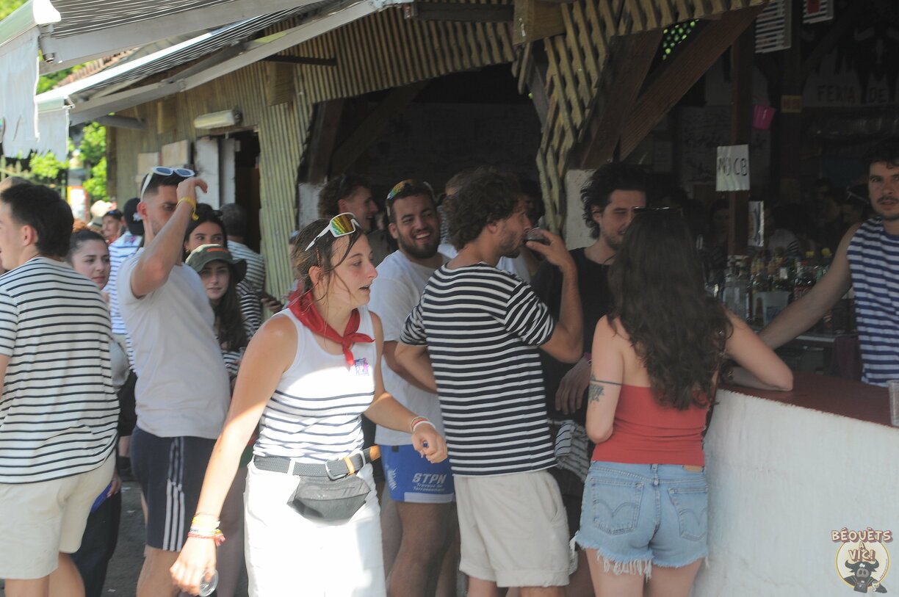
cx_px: 450
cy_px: 298
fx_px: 1796
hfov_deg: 28.1
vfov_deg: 18.9
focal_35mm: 72
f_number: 6.3
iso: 200
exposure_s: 1/160
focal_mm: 48
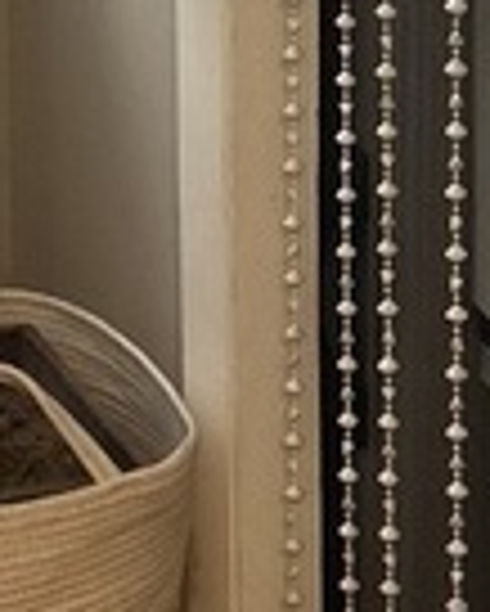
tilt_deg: -14.3
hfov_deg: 7.6
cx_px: -193
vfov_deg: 9.4
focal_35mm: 202
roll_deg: +3.1
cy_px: -90
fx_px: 3658
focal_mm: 5.7
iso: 125
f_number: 1.5
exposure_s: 1/60
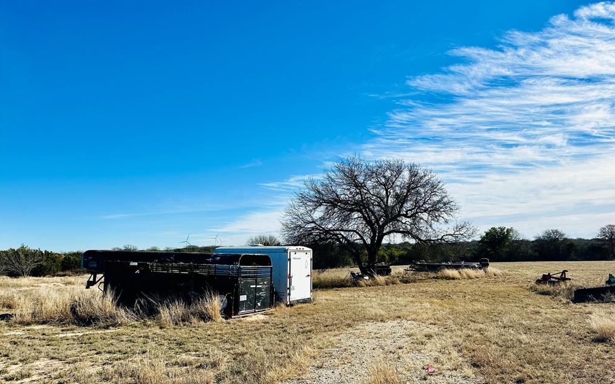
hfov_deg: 70.4
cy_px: 231
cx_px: 312
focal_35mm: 26
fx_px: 436
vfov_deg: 47.3
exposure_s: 1/6623
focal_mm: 6.86
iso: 80
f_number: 1.78
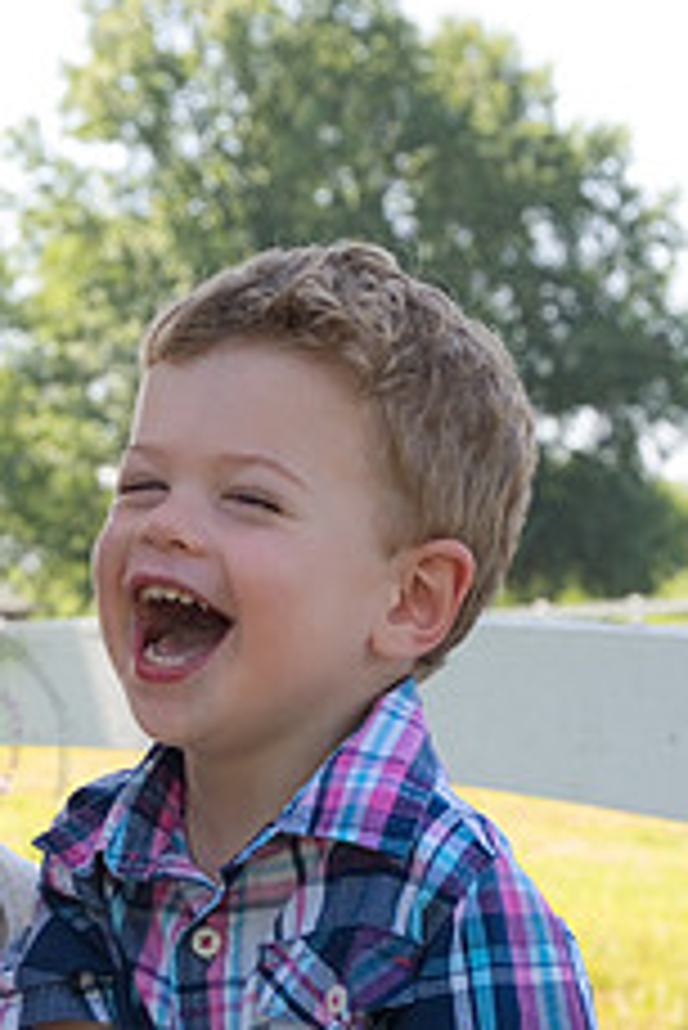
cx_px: -40
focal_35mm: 129
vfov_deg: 15.2
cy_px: 1282
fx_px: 3692
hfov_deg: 10.5
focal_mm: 51
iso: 400
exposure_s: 1/200
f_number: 9
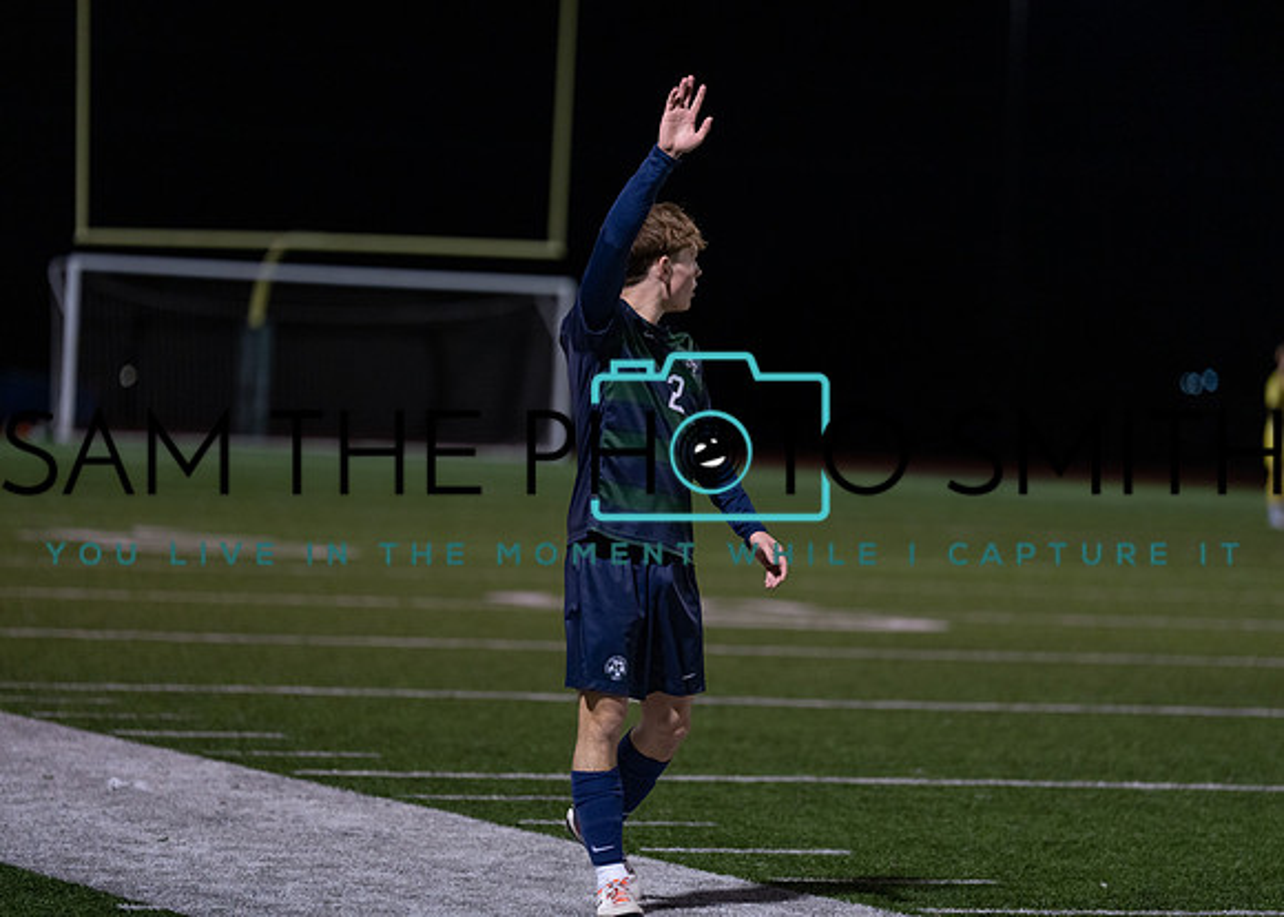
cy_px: 458
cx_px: 642
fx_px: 6380
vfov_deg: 8.2
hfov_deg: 11.5
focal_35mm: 175
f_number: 2.8
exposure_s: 1/1000
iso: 2500
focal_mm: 167
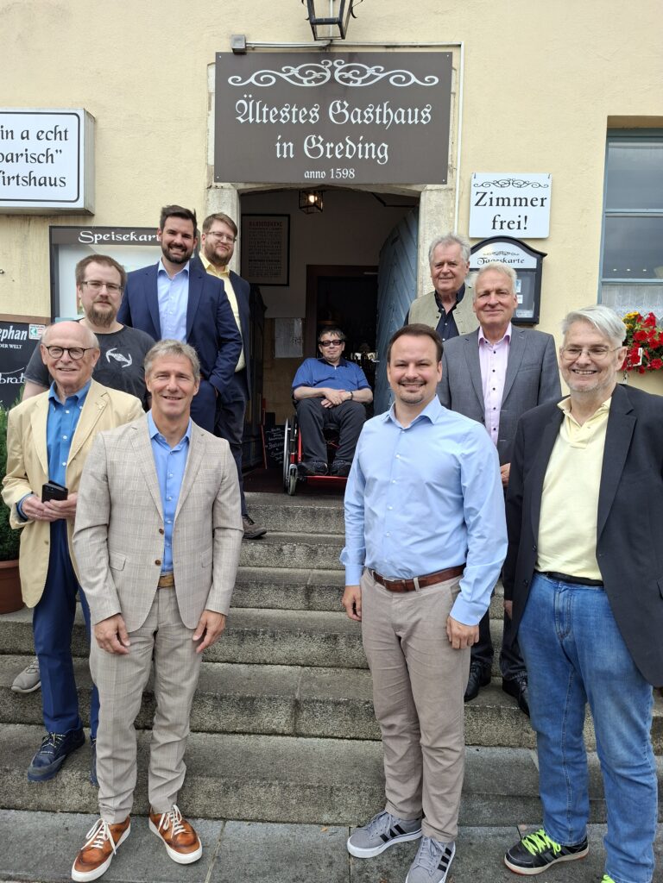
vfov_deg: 73.9
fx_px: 587
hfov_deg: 58.9
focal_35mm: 23
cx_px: 332
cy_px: 442
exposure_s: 1/666
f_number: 1.8
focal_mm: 5.54
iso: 40
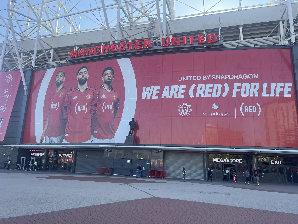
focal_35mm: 26
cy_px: 112
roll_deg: -1.6
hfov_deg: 67.3
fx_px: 224
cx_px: 149
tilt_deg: +12.4
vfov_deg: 53.1
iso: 50
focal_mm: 5.7
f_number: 1.5
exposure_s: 1/808
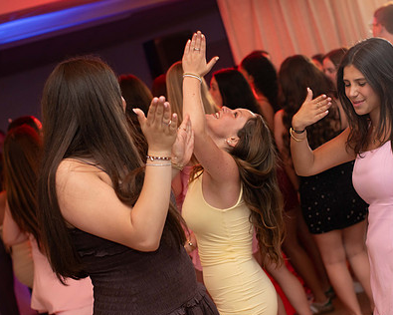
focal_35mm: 69
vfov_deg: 22.2
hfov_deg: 27.5
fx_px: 803
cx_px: 205
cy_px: 161
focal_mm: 50
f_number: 2.8
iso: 1600
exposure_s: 1/125
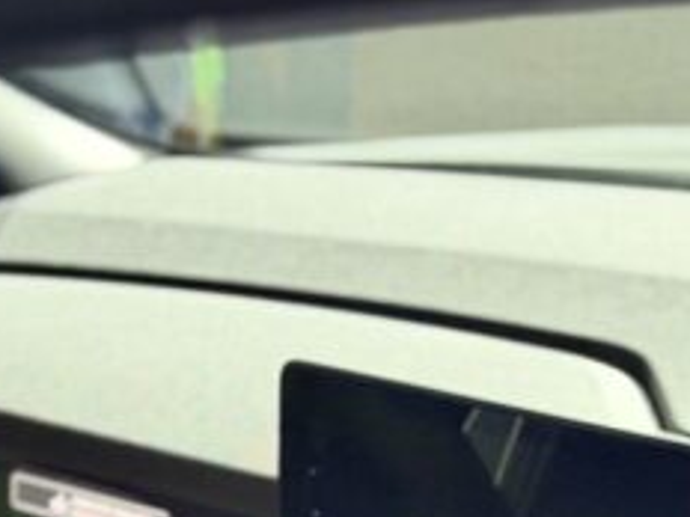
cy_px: 940
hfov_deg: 10.6
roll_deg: +3.5
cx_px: 488
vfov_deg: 7.7
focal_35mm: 186
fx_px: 3708
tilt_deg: -23.6
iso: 400
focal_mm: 6.76
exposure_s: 1/40
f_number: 1.78
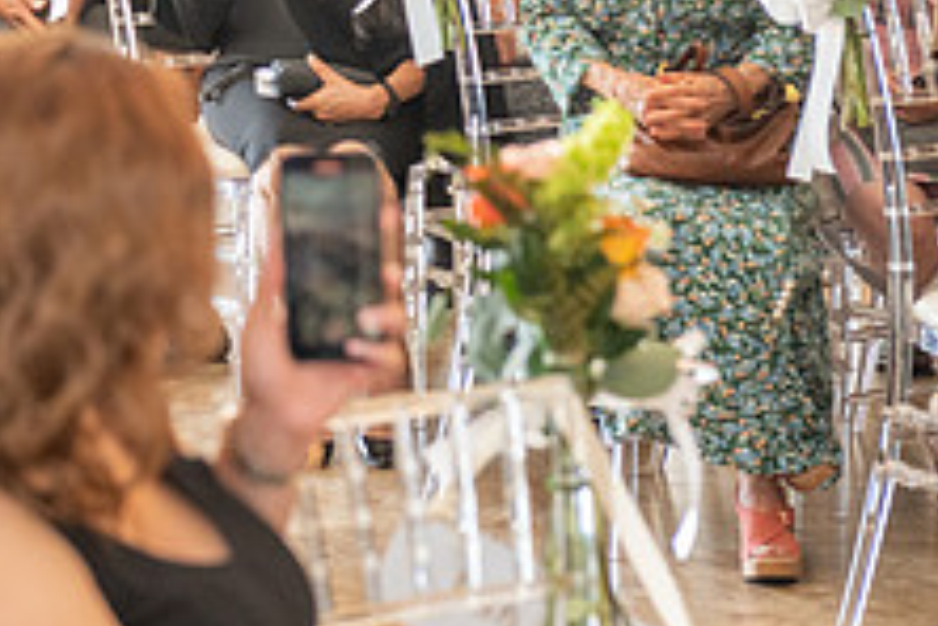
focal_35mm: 183
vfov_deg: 7.4
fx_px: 4768
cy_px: -137
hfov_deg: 11.1
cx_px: -127
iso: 1250
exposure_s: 1/200
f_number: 4.5
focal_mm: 70
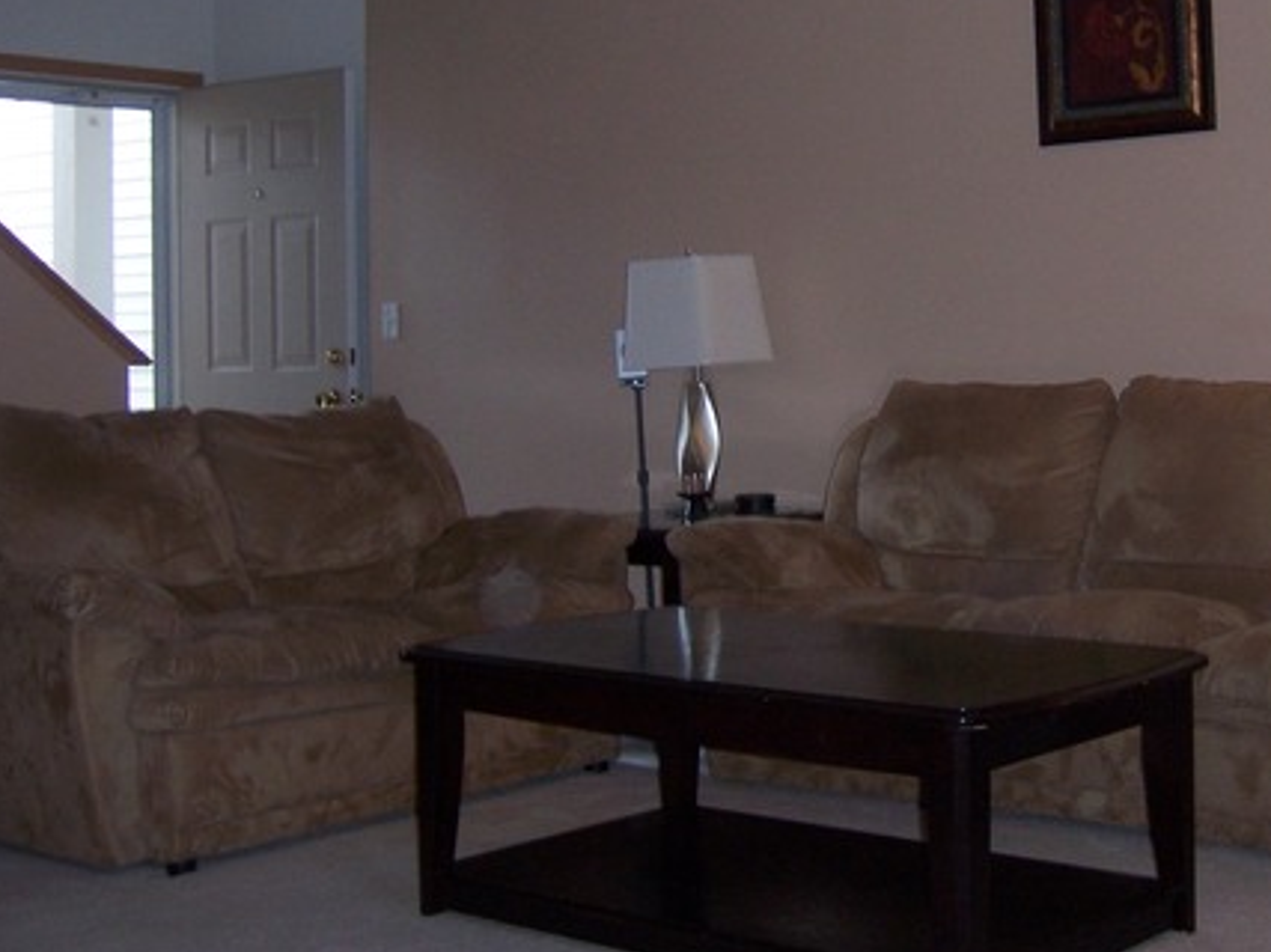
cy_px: 300
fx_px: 1982
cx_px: 887
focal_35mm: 54
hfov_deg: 35.1
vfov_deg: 26.8
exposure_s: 1/60
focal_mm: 6.2
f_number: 2.8
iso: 125
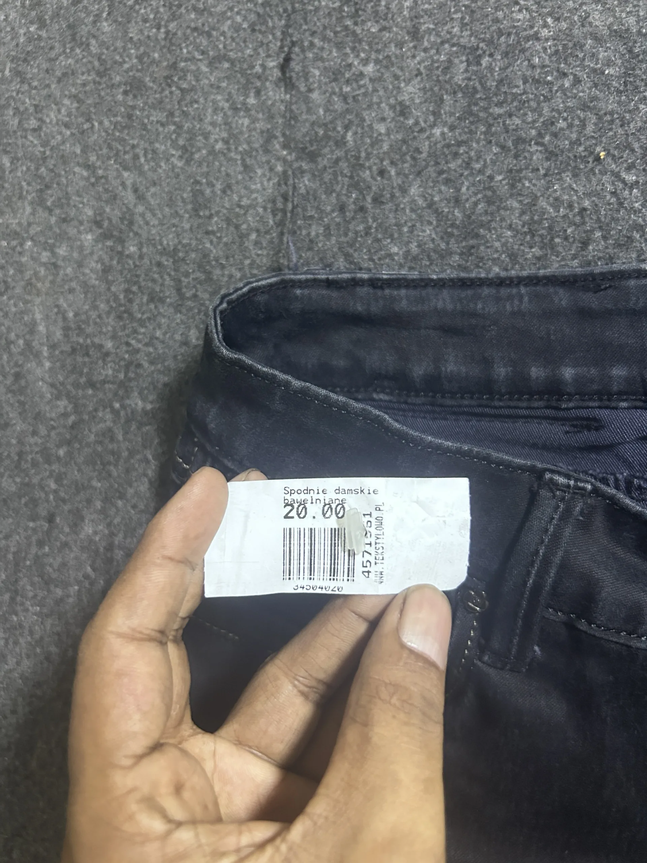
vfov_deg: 67.3
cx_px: 324
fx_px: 648
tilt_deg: -57.3
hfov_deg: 53.1
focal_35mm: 26
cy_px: 432
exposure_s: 1/50
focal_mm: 5.7
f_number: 1.5
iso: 500
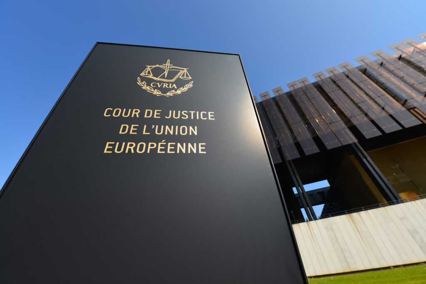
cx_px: 213
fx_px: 178
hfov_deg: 100.4
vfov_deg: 77.3
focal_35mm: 15
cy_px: 142
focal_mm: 15
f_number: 7.1
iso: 100
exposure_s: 1/250
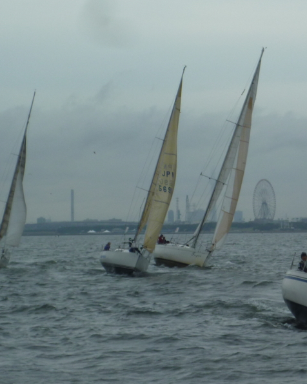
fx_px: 1863
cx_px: 239
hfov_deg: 9.4
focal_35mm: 164
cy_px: 192
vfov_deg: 11.8
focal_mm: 14.1
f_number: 5.2
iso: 80
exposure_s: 1/500
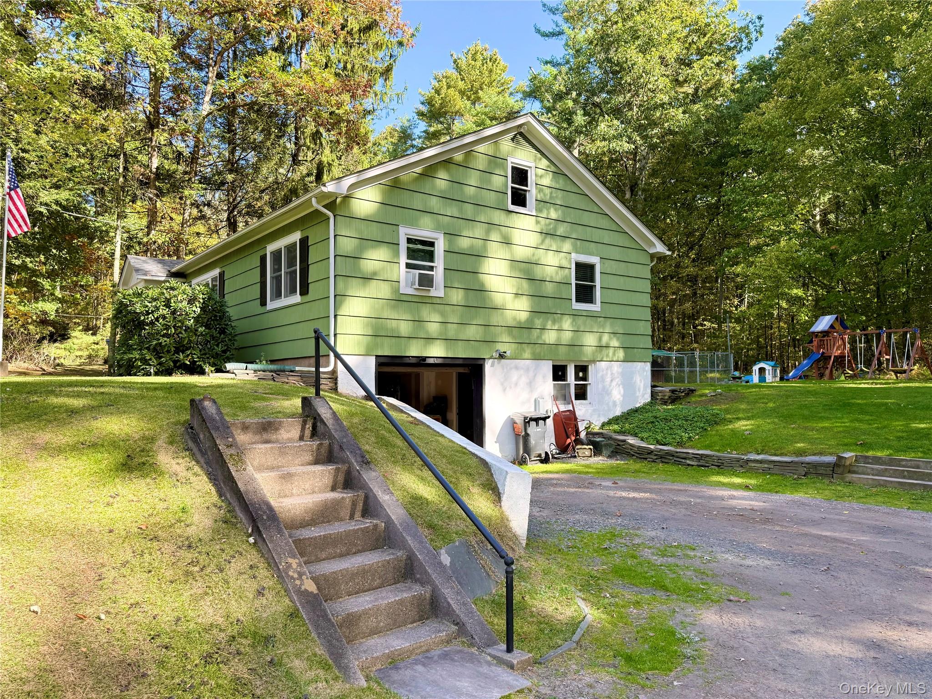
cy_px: 350
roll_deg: +0.2
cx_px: 466
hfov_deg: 71.6
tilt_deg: +3.2
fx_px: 646
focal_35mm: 24
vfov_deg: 56.8
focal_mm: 6.76
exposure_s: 1/898
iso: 100
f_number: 1.78
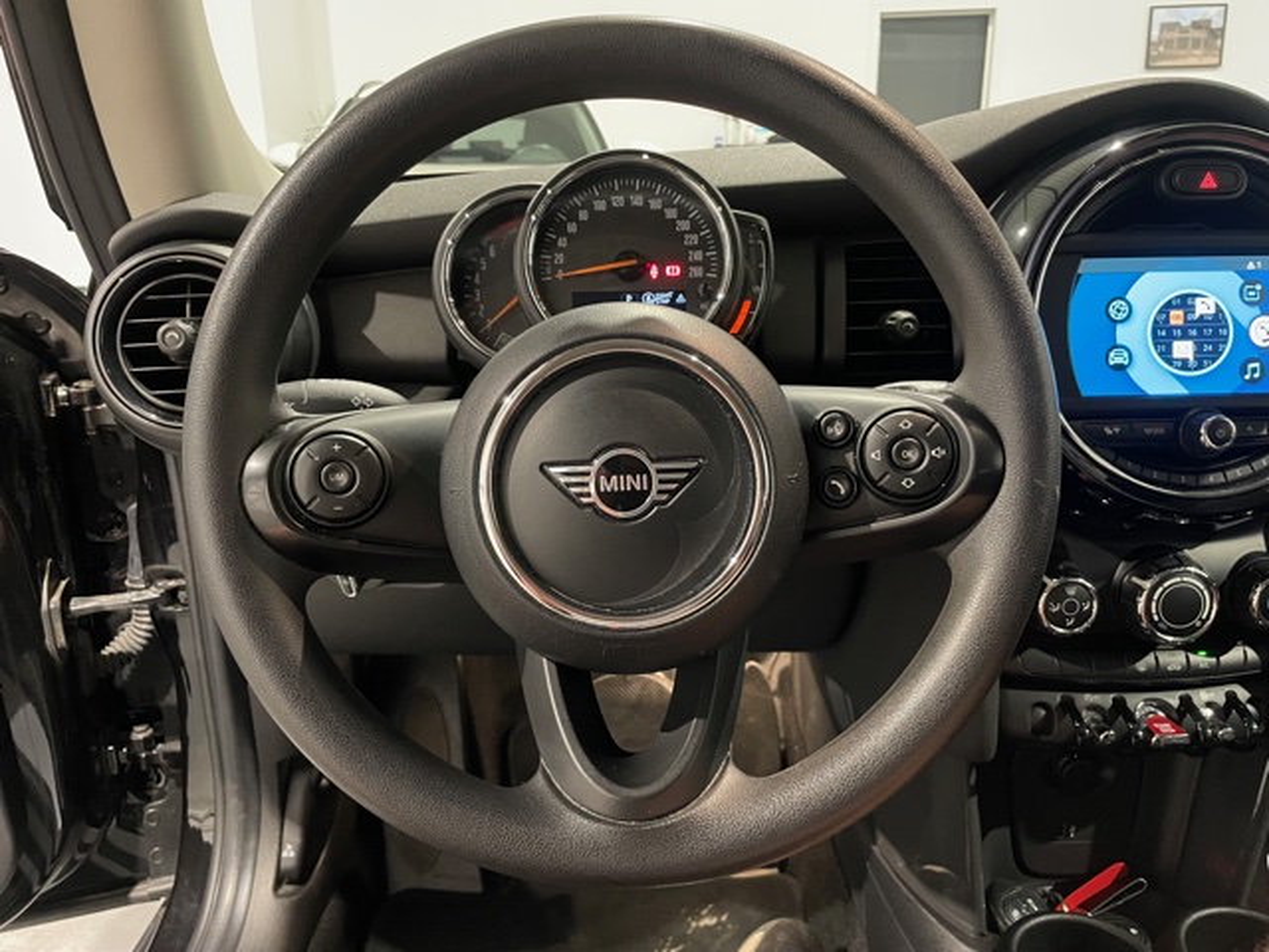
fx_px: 953
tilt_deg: -18.6
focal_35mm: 26
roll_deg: +0.7
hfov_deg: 67.3
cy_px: 476
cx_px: 634
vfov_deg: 53.1
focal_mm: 4.2
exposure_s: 1/29
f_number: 1.6
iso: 640
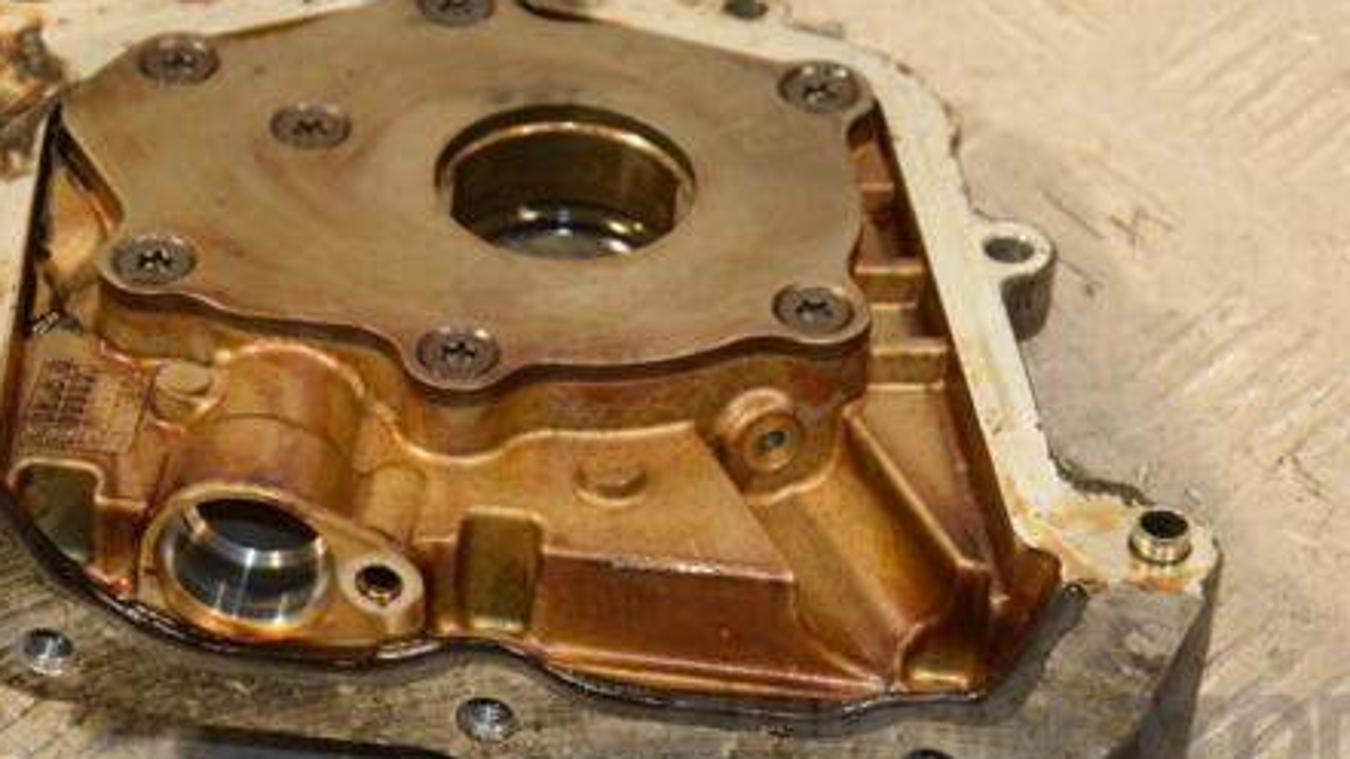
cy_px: 334
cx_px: 609
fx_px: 5047
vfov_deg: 8.6
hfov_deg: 15.2
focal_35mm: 141
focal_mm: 66
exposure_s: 1/125
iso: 800
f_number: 5.3
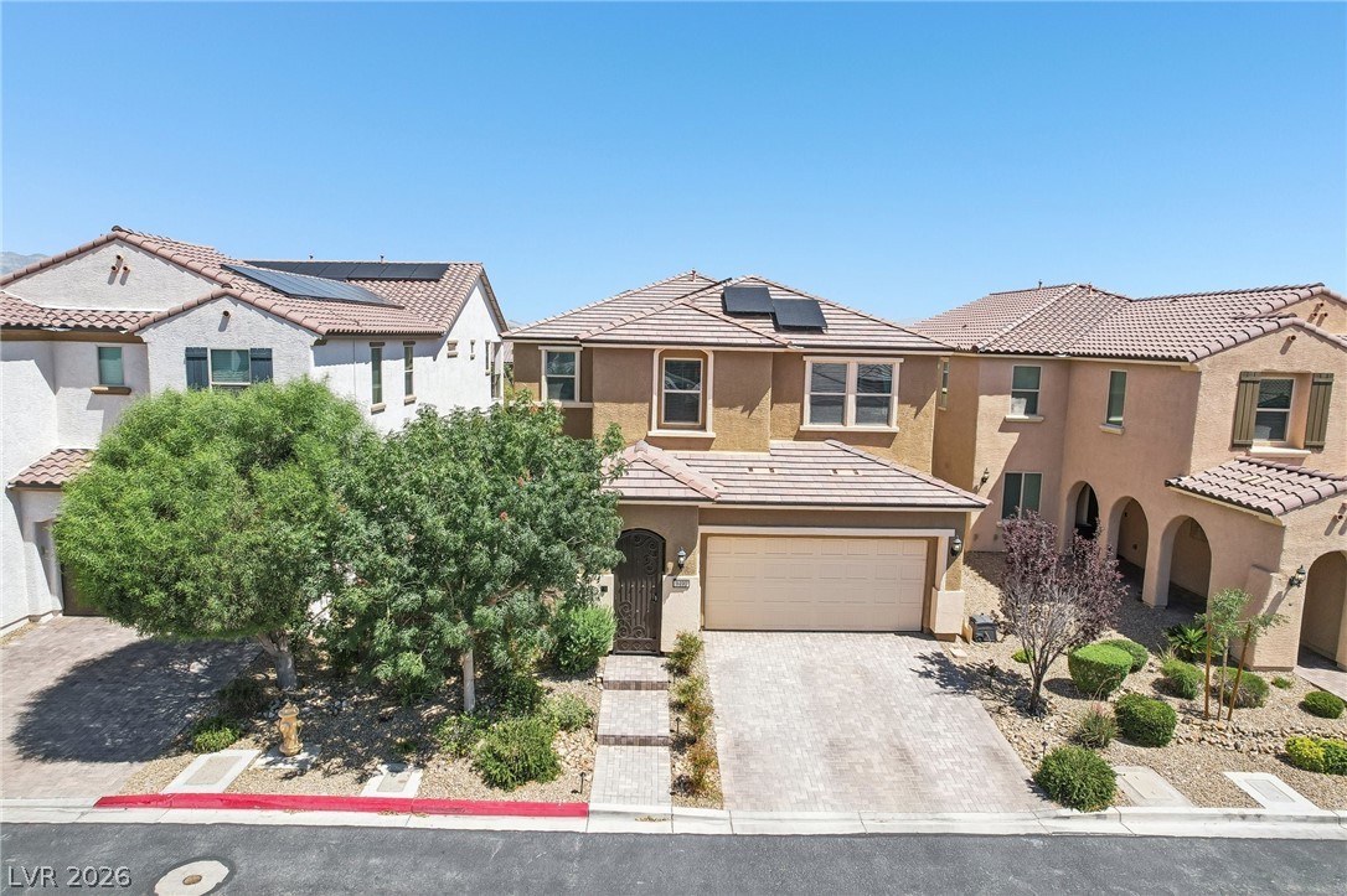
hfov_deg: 78.6
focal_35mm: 22
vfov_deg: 57.2
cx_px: 674
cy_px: 448
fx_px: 823
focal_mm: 8.4
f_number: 2.8
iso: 130
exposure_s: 1/1600
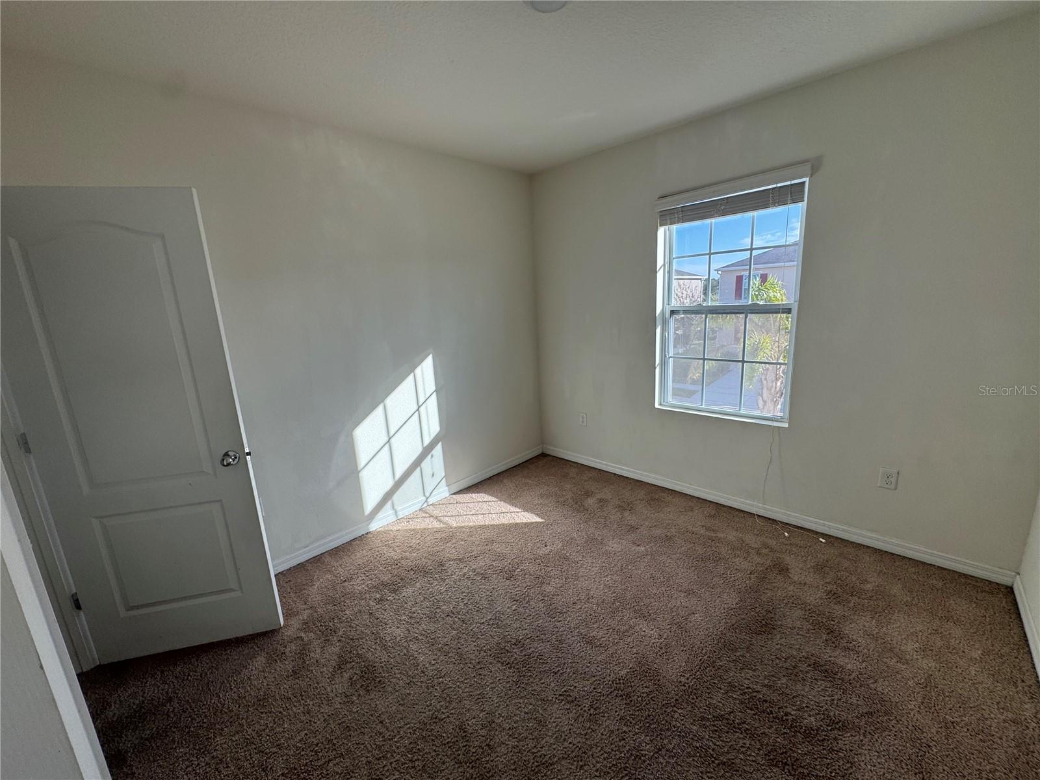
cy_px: 390
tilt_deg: -12.7
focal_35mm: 14
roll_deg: +2.4
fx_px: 421
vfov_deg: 85.7
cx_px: 520
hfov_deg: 102.1
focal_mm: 2.22
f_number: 2.2
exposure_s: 1/352
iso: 40
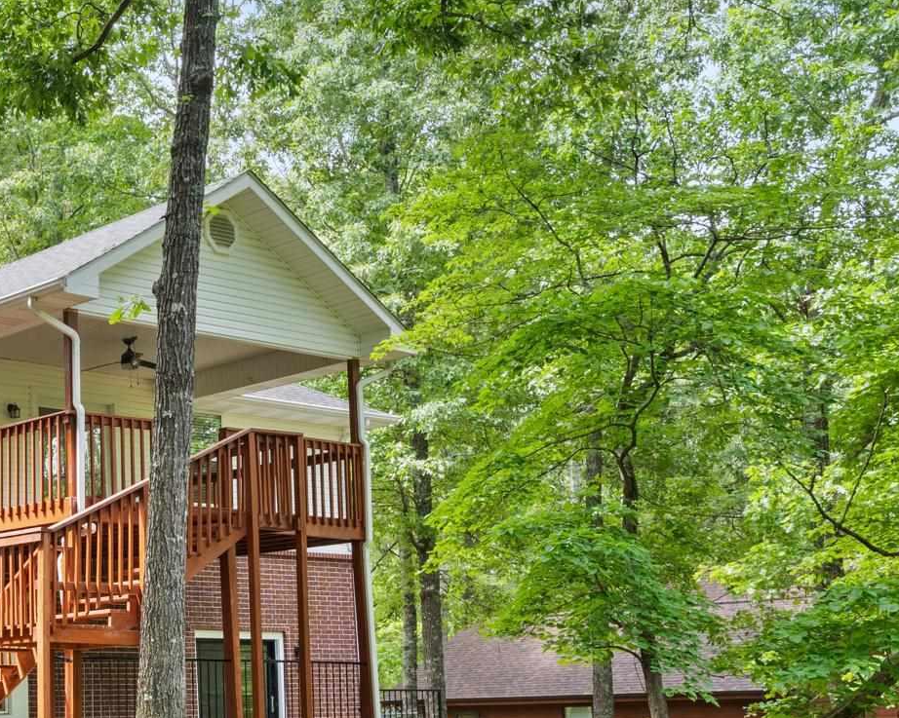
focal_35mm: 57
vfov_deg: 26.3
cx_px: -128
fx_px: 1523
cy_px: 513
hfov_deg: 29.2
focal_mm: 15
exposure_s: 1/30
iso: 320
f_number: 7.1
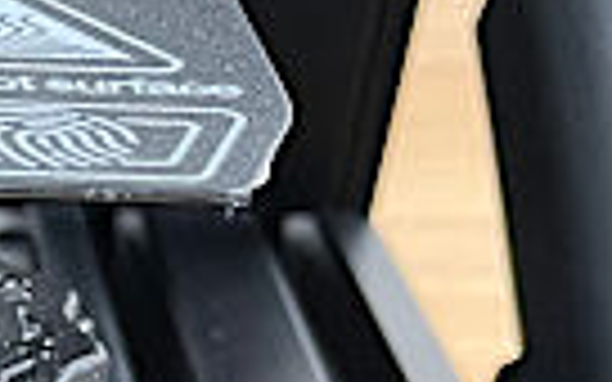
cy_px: 966
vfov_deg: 7.5
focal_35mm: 162
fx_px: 2702
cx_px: -770
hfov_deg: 11.2
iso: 320
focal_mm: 4.2
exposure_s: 1/50
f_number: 1.6
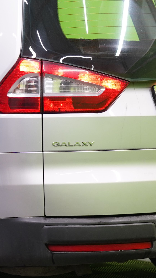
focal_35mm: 158
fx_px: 1162
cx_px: 3
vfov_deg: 13.6
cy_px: 108
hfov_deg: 7.7
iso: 500
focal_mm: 50
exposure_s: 1/30
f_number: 5
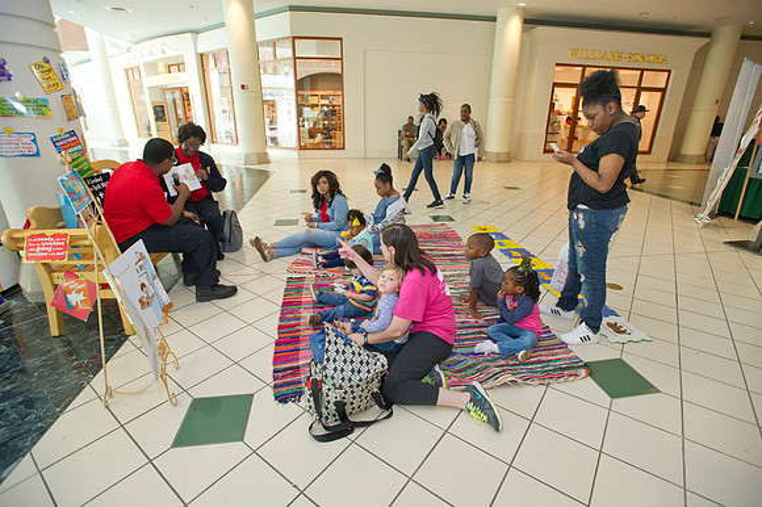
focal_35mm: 17
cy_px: 254
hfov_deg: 93.3
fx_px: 360
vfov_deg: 70.4
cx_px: 381
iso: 1250
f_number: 3.5
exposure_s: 1/250
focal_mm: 17
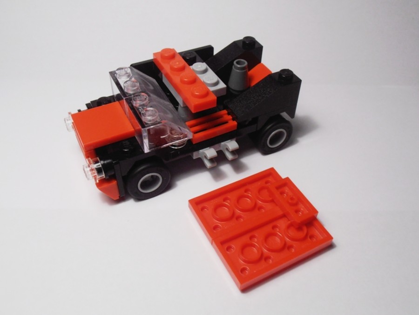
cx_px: 210
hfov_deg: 50.1
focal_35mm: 37
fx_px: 448
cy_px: 158
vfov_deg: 38.7
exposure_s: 1/100
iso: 80
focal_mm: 6.61
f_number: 3.9
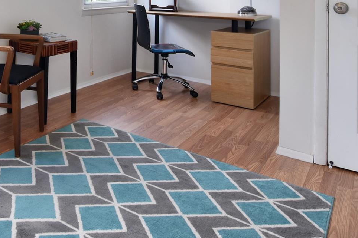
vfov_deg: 34.3
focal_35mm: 35
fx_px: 349
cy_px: -2
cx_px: 55
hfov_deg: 50.0
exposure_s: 1/60
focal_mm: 11
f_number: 11
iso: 640
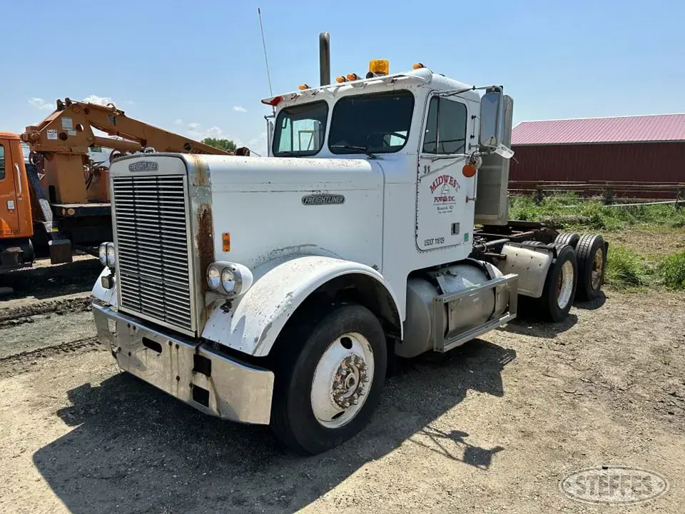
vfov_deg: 56.8
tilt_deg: -5.5
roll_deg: -1.4
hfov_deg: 71.6
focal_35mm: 24
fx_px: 475
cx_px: 342
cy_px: 257
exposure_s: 1/5525
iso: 80
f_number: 1.78
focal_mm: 6.86
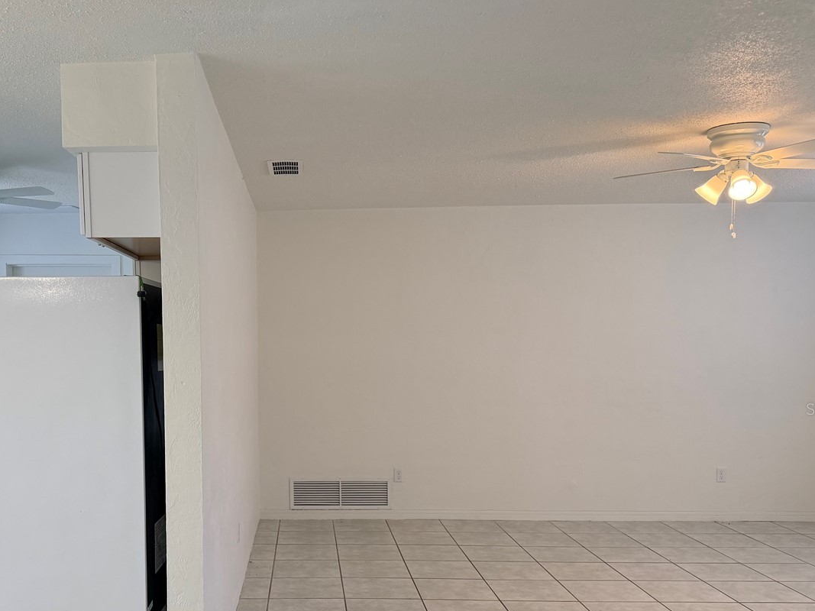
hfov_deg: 50.4
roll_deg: +0.4
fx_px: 847
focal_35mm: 36
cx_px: 267
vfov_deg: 39.2
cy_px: 409
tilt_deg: -4.5
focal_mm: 6.76
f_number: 1.78
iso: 160
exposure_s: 1/220
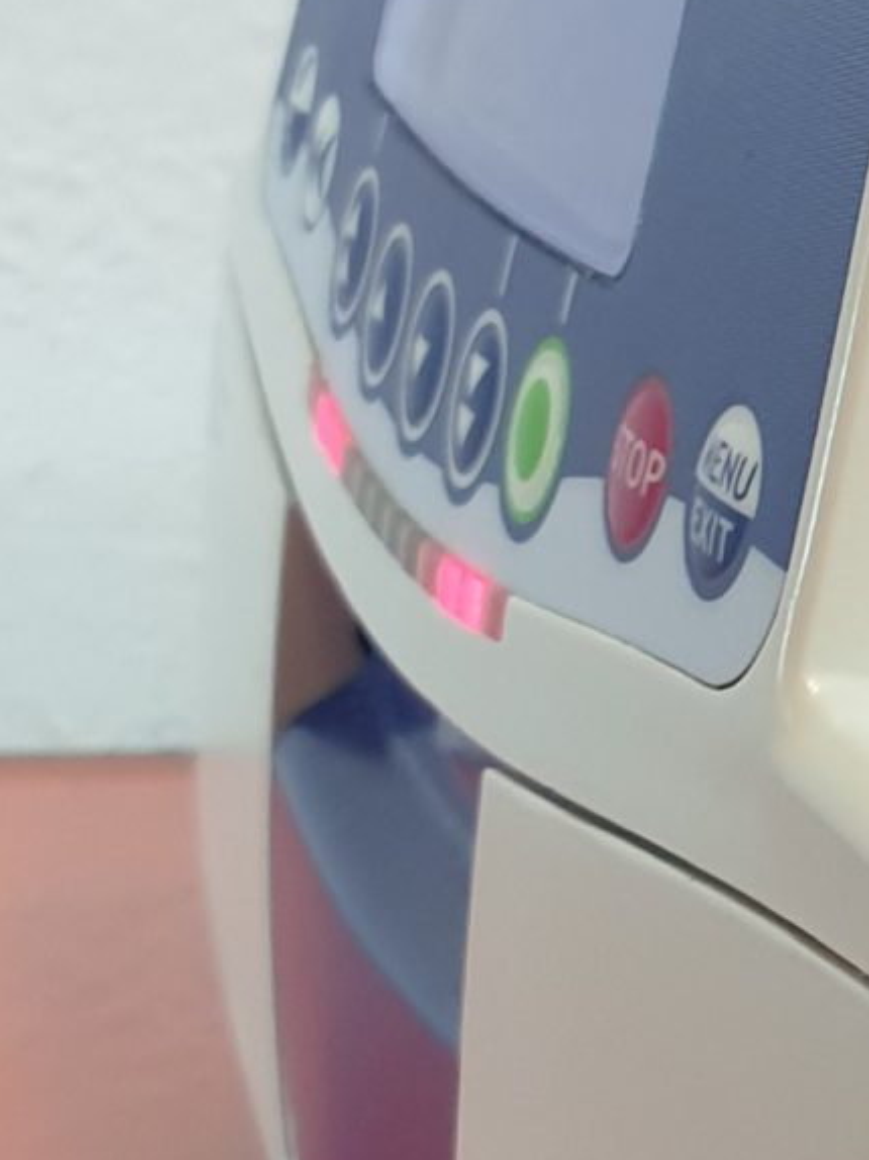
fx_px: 3886
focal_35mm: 116
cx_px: 1871
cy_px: 618
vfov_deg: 17.0
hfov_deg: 11.3
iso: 160
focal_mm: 4.3
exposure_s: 1/50
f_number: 2.4
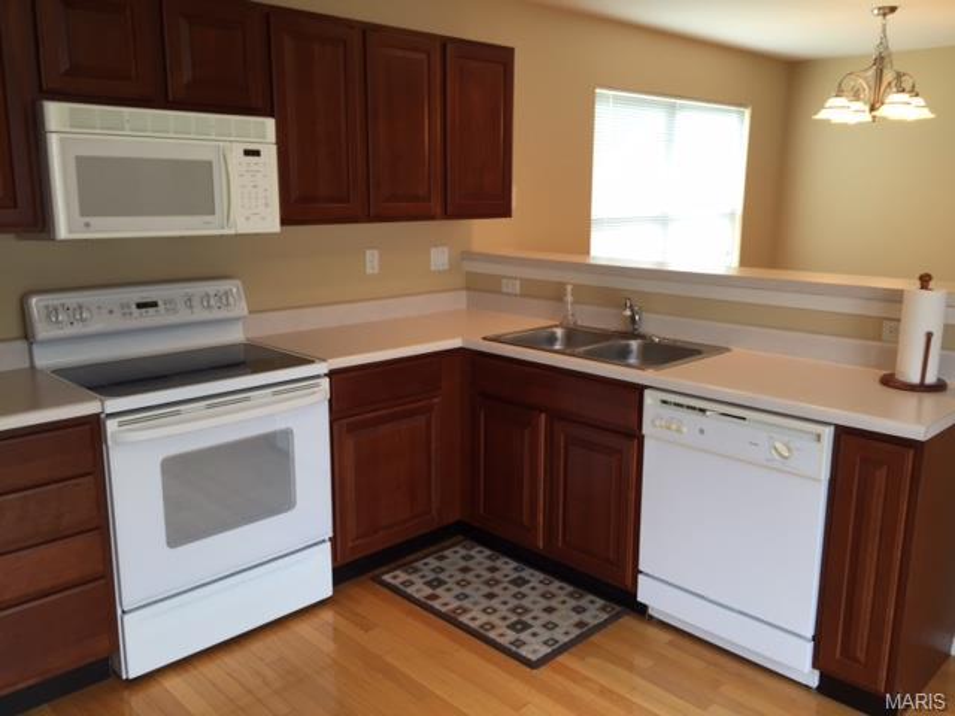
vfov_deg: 48.2
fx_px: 800
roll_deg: +0.2
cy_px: 358
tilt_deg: -13.0
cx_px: 478
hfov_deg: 61.7
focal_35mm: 29
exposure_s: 1/60
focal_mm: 4.15
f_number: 2.2
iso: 40
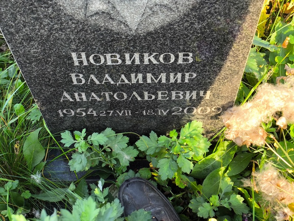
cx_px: 147
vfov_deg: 29.1
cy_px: 110
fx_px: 425
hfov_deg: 38.2
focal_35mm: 50
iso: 64
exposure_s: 1/100
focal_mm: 4.71
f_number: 1.7
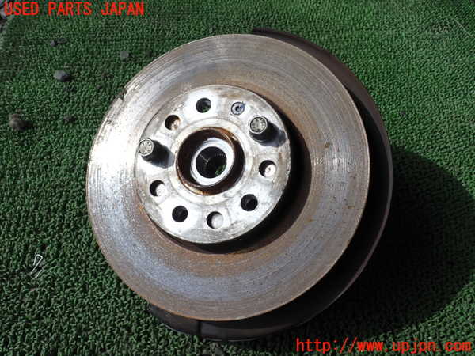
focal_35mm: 32
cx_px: 238
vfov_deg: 44.2
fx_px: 439
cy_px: 178
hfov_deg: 56.8
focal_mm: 5.79
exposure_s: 1/125
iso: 100
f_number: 9
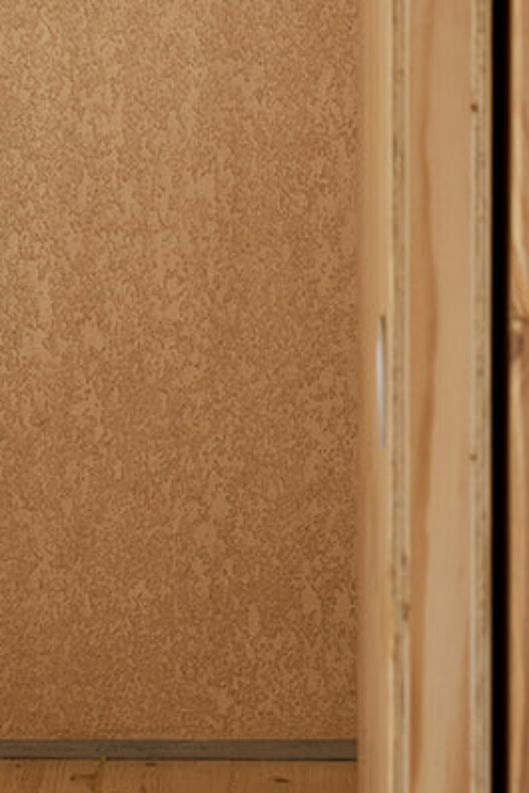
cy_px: -64
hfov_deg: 7.9
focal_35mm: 174
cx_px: 162
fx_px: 3832
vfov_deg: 11.6
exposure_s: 1/2.5
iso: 100
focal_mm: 48
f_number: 11
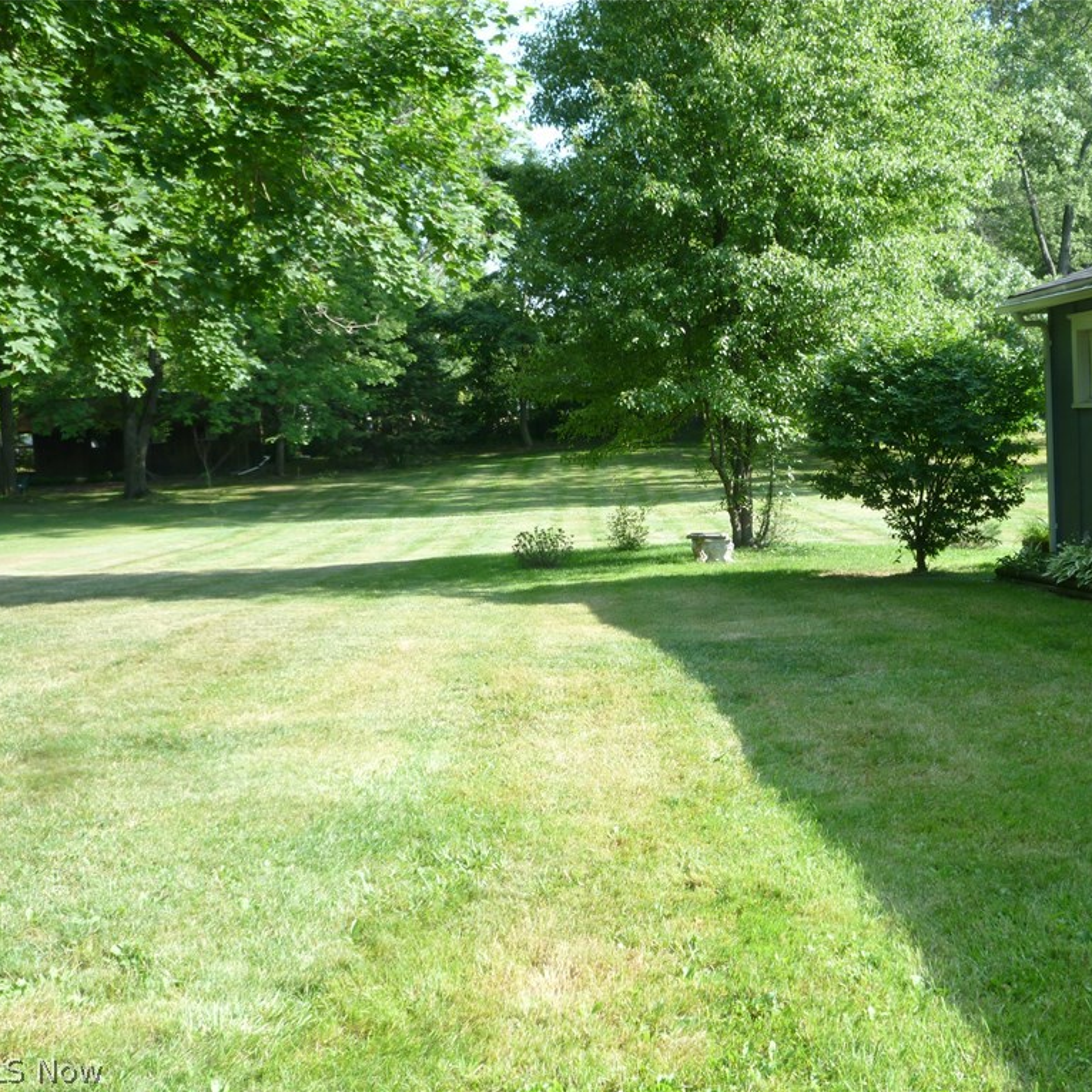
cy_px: 546
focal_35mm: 39
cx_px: 683
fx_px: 1392
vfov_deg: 42.8
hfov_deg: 42.5
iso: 80
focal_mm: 5.9
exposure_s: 1/100
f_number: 3.7
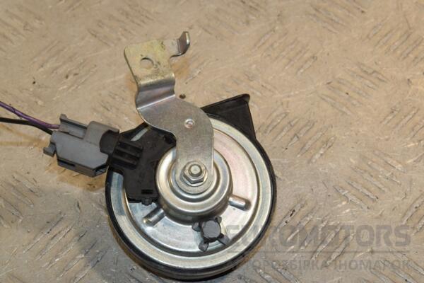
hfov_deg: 18.2
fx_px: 1325
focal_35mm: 112
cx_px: 212
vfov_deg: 12.2
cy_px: 142
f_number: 11
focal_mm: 75
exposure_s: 1/200
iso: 800
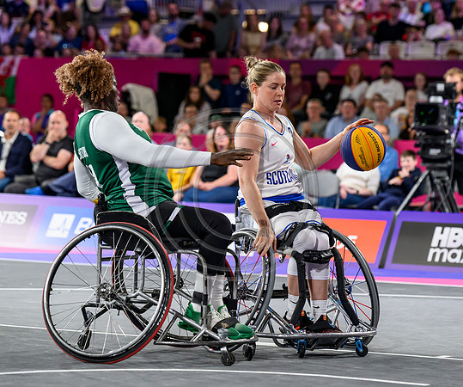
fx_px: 2210
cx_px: 276
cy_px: 168
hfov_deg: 12.0
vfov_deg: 10.0
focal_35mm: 159
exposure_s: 1/1600
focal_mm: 110
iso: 2500
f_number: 3.2
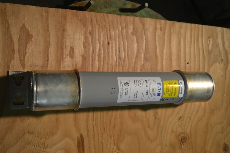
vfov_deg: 33.0
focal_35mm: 40
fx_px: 259
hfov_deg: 48.0
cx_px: 115
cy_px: 76
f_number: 4.5
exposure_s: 1/80
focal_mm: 27
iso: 400
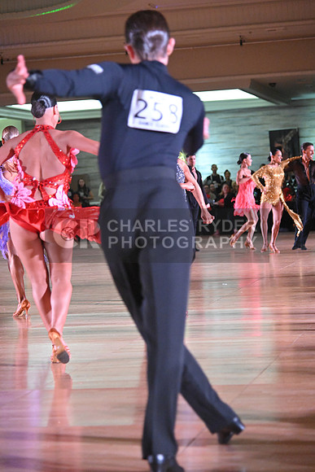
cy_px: 236
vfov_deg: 20.8
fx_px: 1285
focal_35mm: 98
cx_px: 158
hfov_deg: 14.0
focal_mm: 98
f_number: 4
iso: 6400
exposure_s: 1/400
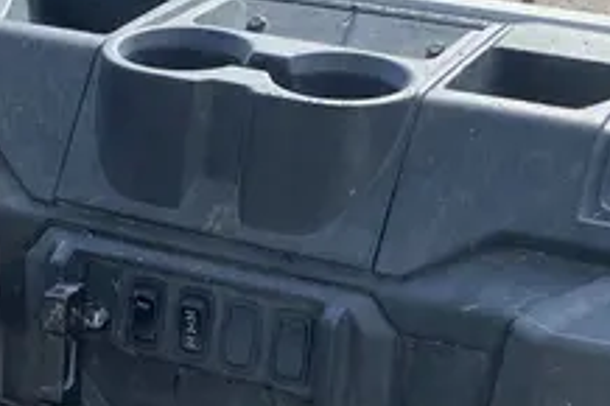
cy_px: 281
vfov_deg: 15.0
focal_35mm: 91
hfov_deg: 22.2
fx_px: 1541
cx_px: 176
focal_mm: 4.25
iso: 32
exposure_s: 1/805
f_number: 1.8
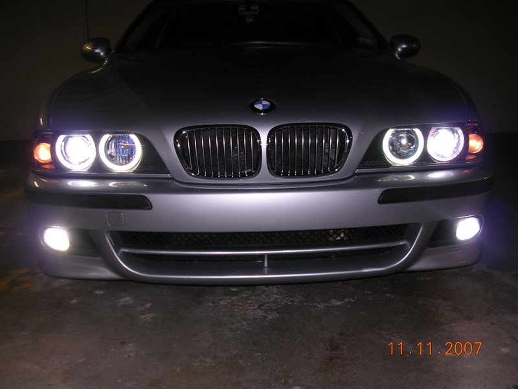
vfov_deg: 37.7
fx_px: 569
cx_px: 259
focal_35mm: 38
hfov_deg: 49.0
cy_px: 194
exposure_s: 1/60.1
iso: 50
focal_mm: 5.8
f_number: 2.8
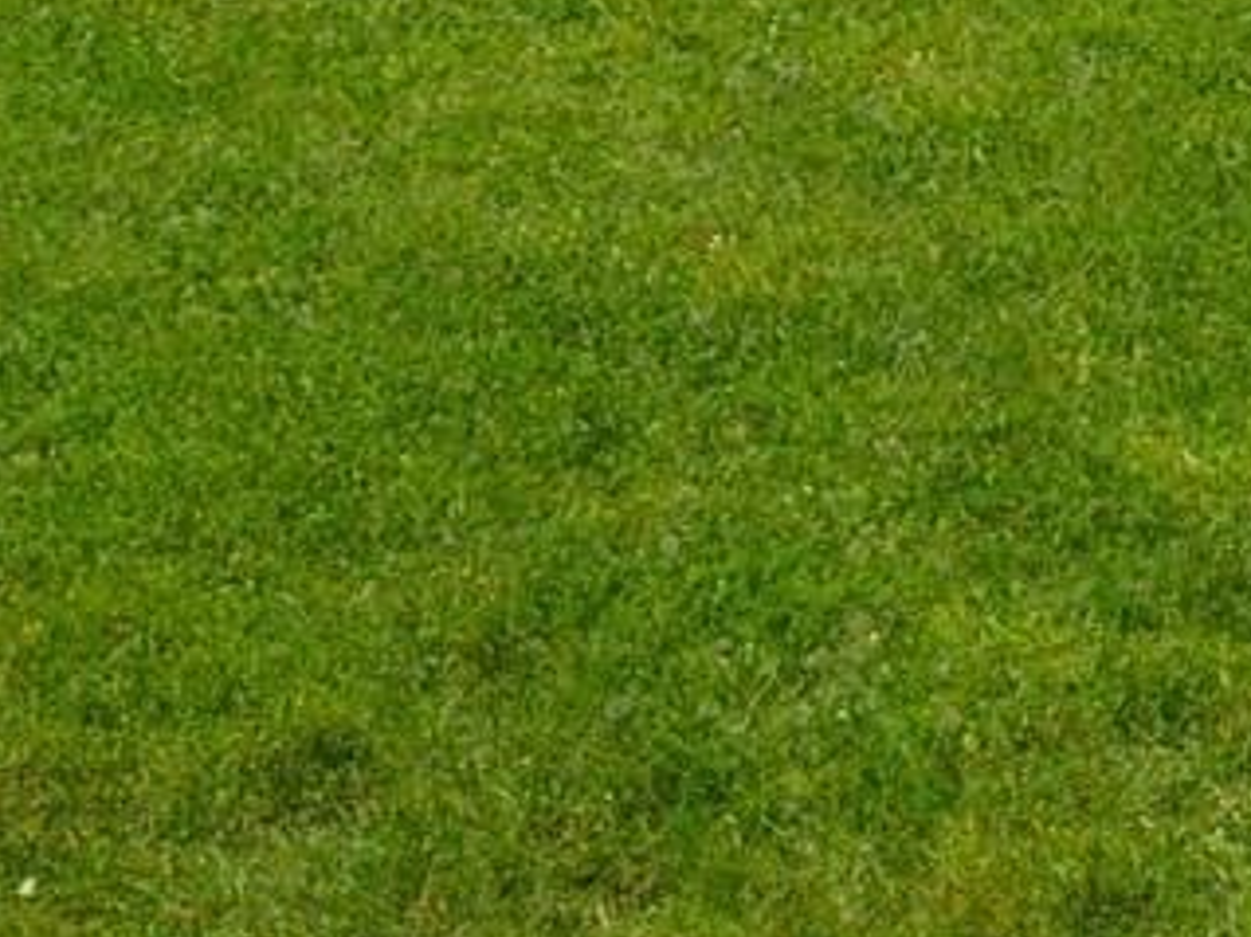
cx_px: 1757
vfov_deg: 13.9
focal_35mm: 83
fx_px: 2998
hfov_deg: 20.8
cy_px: -1129
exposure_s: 1/160
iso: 100
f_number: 7.1
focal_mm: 11.5
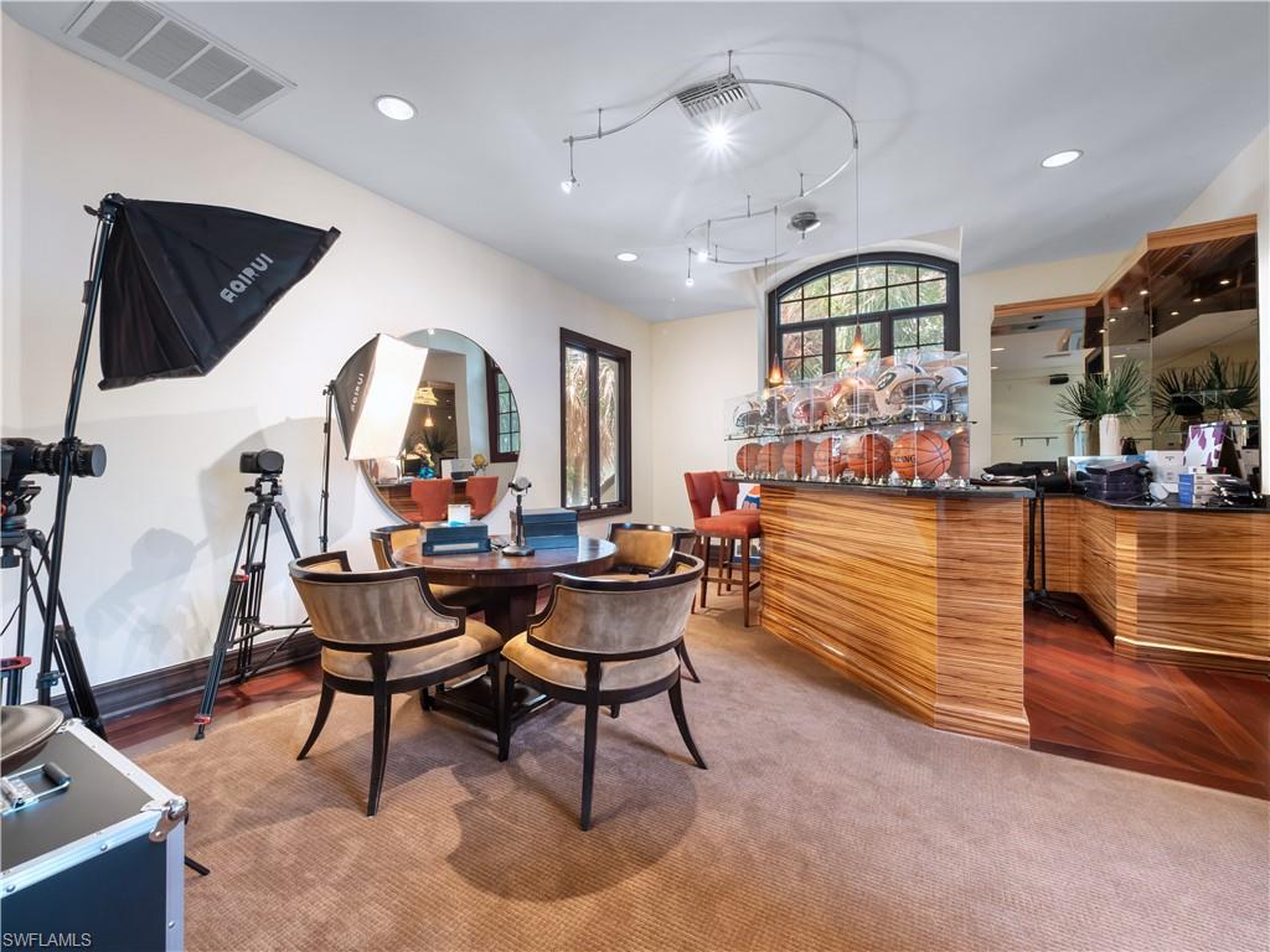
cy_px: 476
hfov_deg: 102.1
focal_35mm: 14
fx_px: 514
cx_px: 635
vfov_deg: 85.7
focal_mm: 7
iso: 200
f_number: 7.1
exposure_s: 1/2
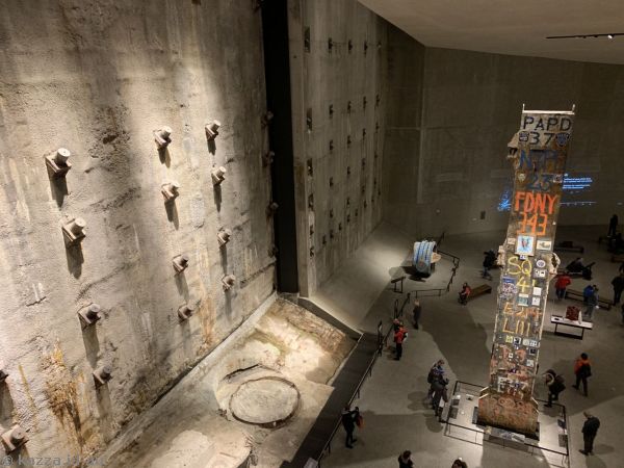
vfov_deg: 53.1
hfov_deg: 67.3
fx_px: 469
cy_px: 234
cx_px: 312
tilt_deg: -19.3
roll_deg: +1.3
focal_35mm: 26
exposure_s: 1/43
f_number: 1.8
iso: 400
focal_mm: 4.25
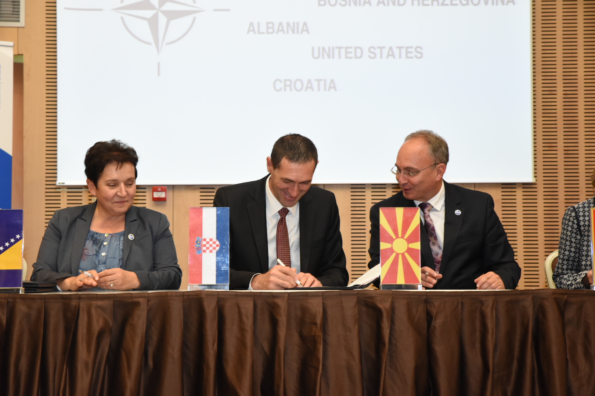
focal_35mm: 70
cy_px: 198
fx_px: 1157
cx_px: 298
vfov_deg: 19.5
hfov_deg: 28.8
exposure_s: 1/80
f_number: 7.1
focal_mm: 70
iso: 3200
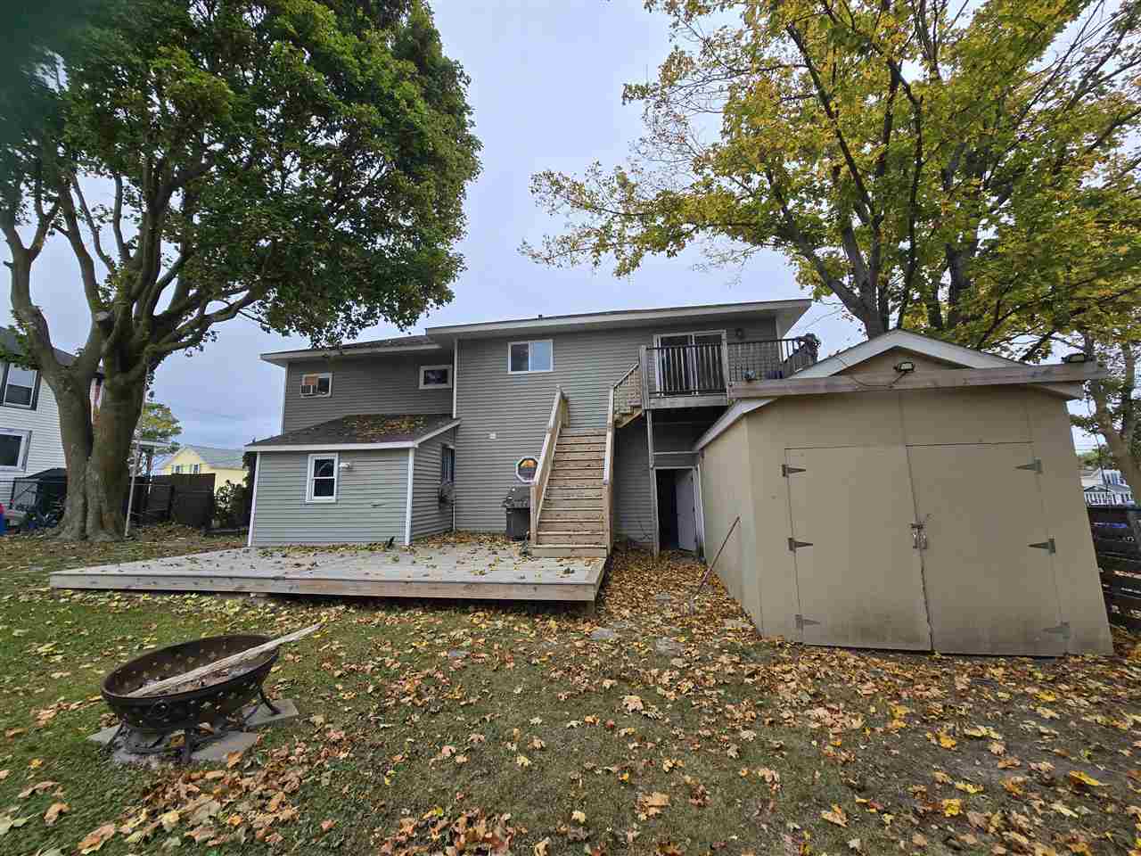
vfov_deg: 89.9
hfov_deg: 106.2
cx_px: 570
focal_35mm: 13
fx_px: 429
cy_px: 428
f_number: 2.2
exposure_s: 1/376
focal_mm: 2.2
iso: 50
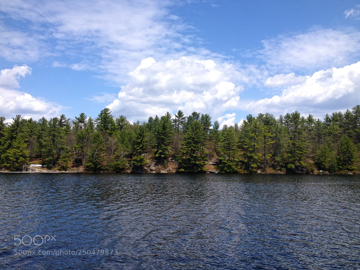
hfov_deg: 52.6
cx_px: 180
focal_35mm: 35
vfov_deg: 40.7
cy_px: 135
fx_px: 364
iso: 50
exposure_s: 1/1905
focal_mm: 4.28
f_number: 2.4
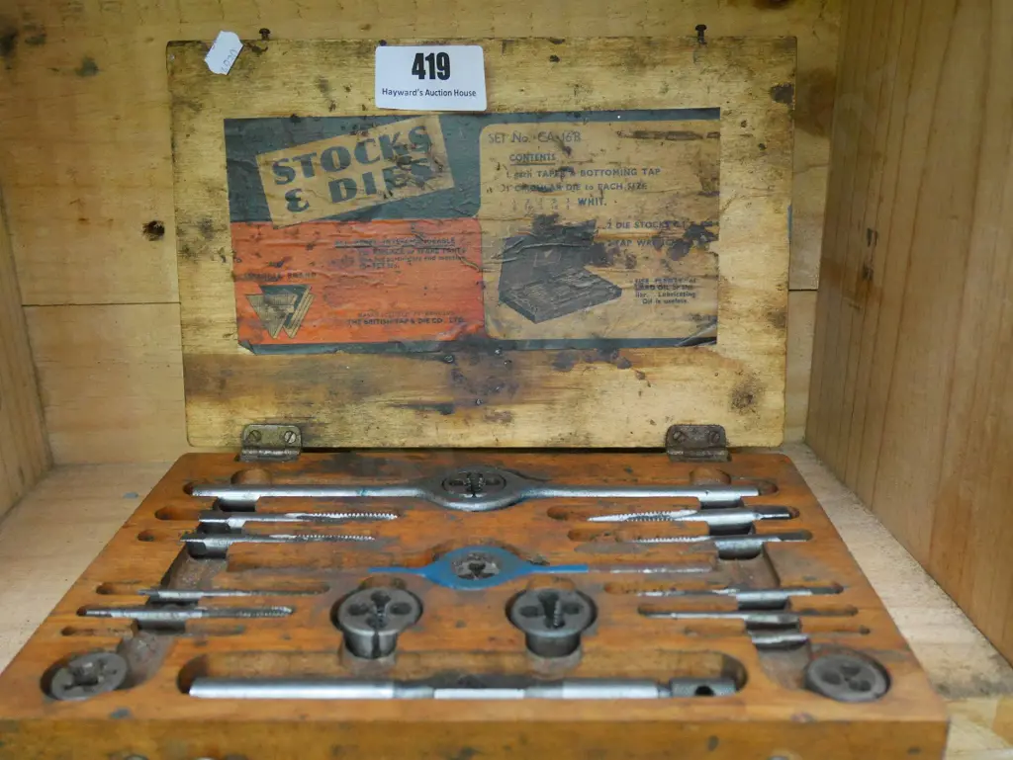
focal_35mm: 32
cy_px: 380
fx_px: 937
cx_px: 506
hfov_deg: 56.8
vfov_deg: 44.2
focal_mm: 16
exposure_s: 1/25
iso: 3200
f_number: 4
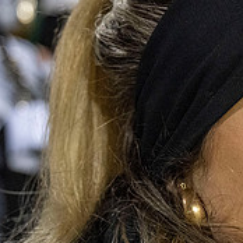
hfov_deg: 13.7
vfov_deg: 14.6
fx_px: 945
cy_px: 181
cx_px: 380
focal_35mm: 119
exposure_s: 1/500
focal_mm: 42
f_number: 4
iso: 2500
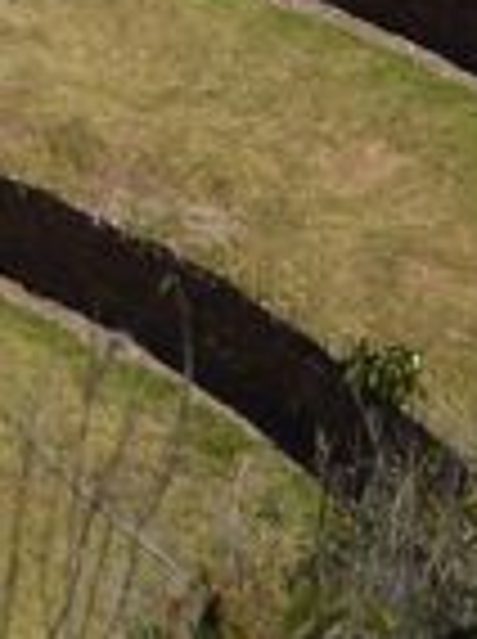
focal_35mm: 553
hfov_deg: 2.6
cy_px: -657
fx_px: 10191
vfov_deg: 3.6
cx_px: -940
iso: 80
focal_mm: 16.1
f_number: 4.9
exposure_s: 1/400
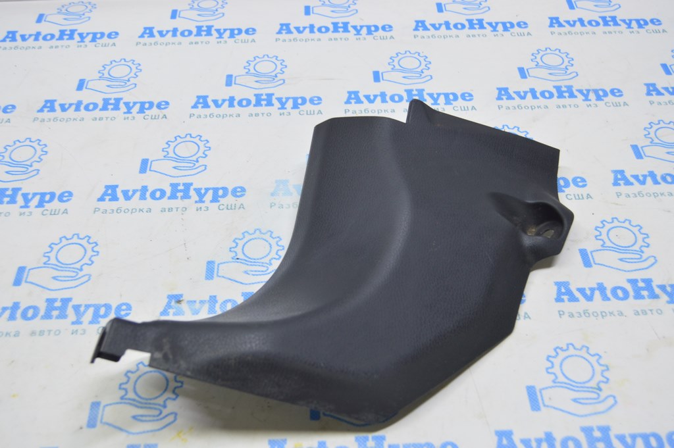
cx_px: 337
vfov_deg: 34.2
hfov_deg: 49.6
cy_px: 224
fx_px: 730
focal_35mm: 39
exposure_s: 1/20
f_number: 5.6
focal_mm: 26
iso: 400
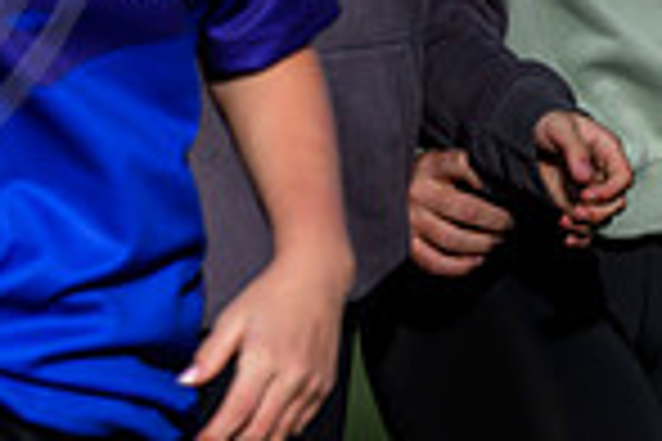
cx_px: -338
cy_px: -200
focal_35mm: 1577
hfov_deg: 1.3
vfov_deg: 0.9
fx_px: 28997
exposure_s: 1/8000
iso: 500
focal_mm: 400
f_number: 3.2
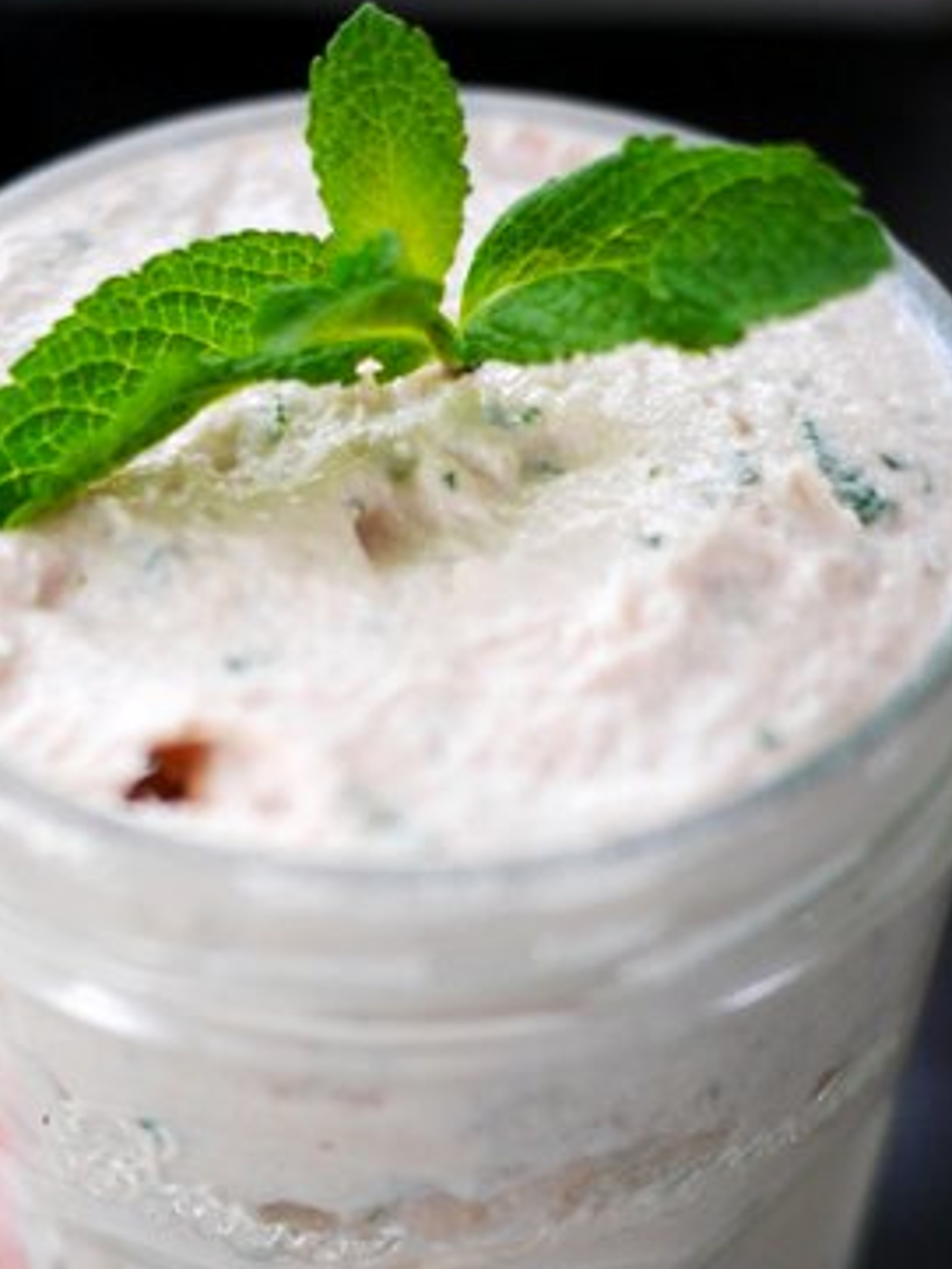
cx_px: 314
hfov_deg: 20.7
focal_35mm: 71
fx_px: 2602
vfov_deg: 27.0
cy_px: 960
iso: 640
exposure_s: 1/60
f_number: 1.7
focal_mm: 20
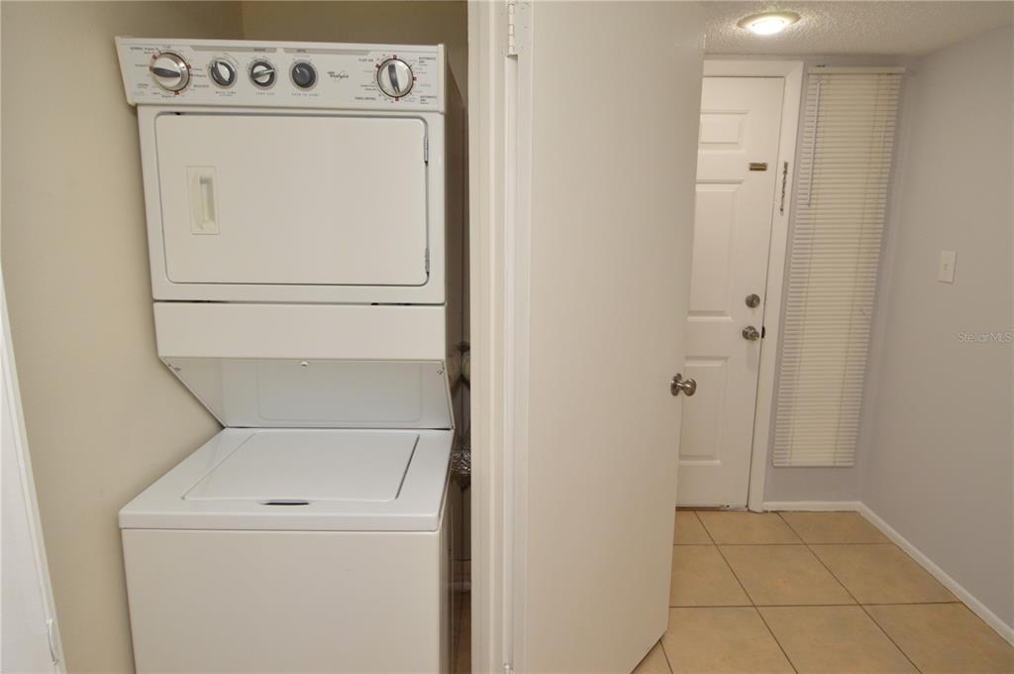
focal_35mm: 18
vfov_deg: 67.2
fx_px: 506
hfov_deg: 90.1
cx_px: 507
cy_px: 337
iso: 400
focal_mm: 12
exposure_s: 1/80
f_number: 4.5
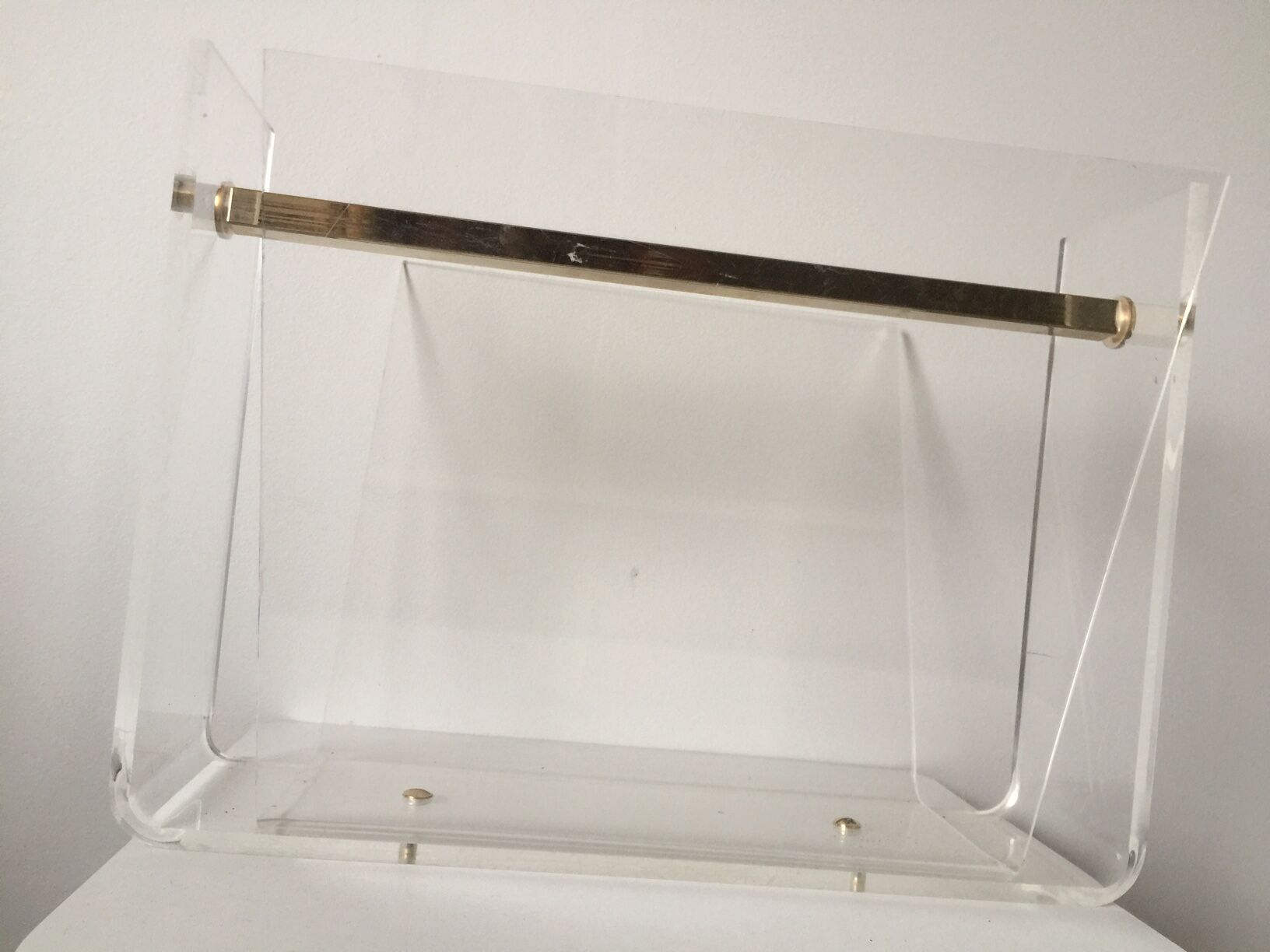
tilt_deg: +0.3
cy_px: 476
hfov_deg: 61.7
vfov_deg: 48.2
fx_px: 1064
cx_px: 635
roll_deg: -7.0
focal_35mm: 29
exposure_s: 1/17
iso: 64
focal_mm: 4.15
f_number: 2.2
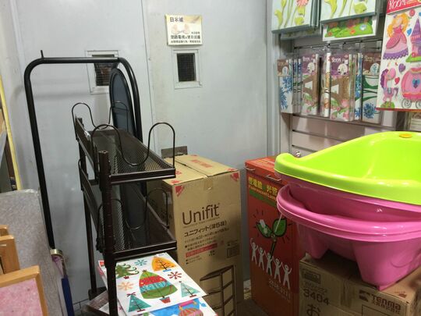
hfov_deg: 60.0
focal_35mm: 30
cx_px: 210
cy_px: 158
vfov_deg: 46.8
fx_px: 365
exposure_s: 1/30
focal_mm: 4.12
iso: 100
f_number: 2.2
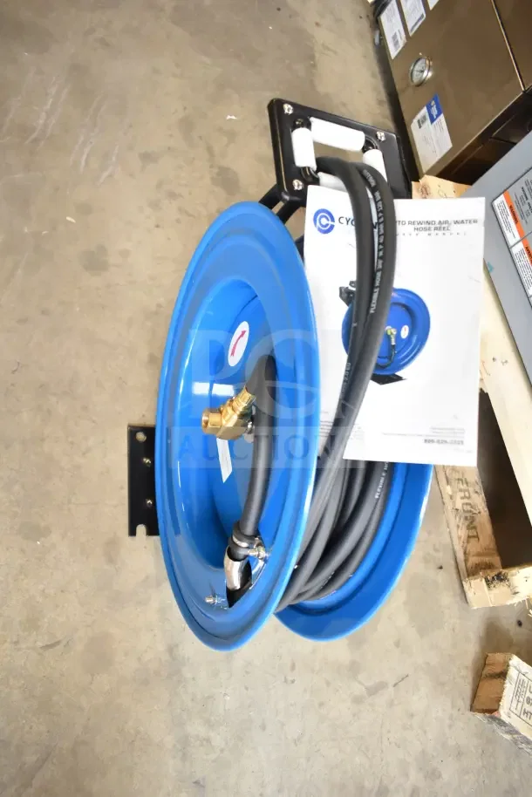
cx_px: 266
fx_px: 598
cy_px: 398
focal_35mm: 27
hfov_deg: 48.0
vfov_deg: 67.4
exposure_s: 1/30
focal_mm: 18
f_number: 3.5
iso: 560
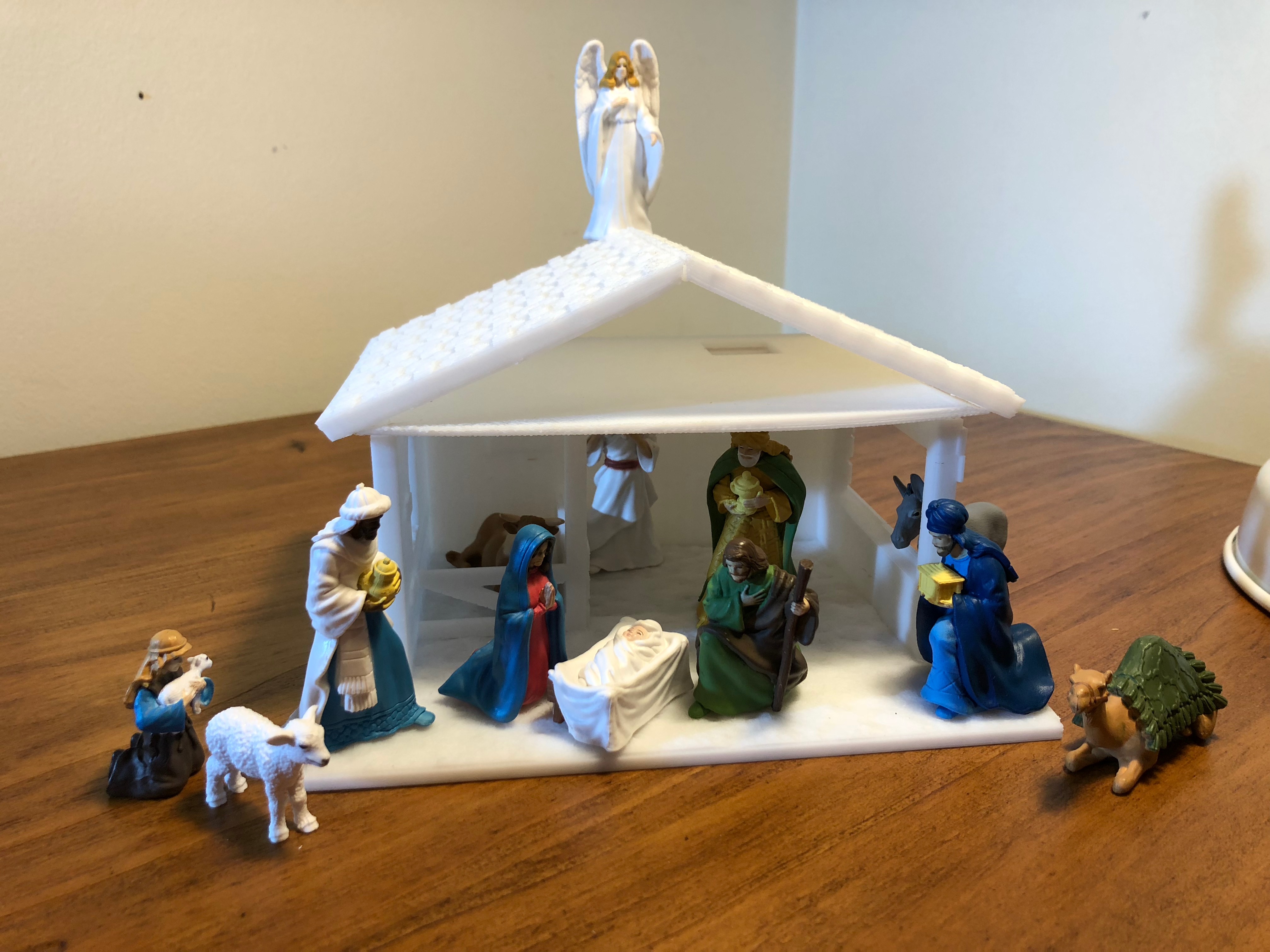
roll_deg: -0.1
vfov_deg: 48.2
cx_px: 635
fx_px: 1064
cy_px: 476
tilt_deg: -17.7
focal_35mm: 29
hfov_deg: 61.7
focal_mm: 3.99
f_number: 1.8
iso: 32
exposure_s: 1/33
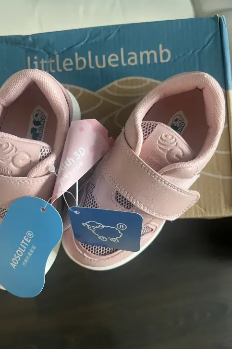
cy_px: 170
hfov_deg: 46.2
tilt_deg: -69.0
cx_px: 98
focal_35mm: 28
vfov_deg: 65.5
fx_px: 271
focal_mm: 5.1
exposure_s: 1/60
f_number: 1.6
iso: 200
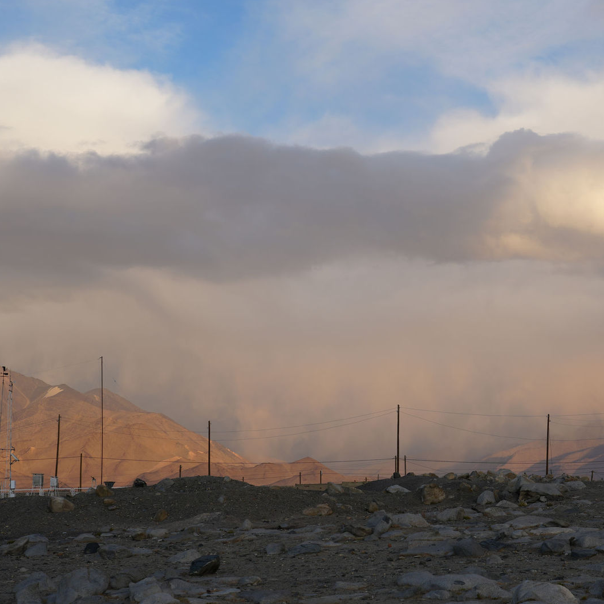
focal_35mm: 77
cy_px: 302
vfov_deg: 22.5
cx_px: 445
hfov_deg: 22.3
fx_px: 1520
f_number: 6.3
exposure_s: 1/100
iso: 100
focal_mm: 60
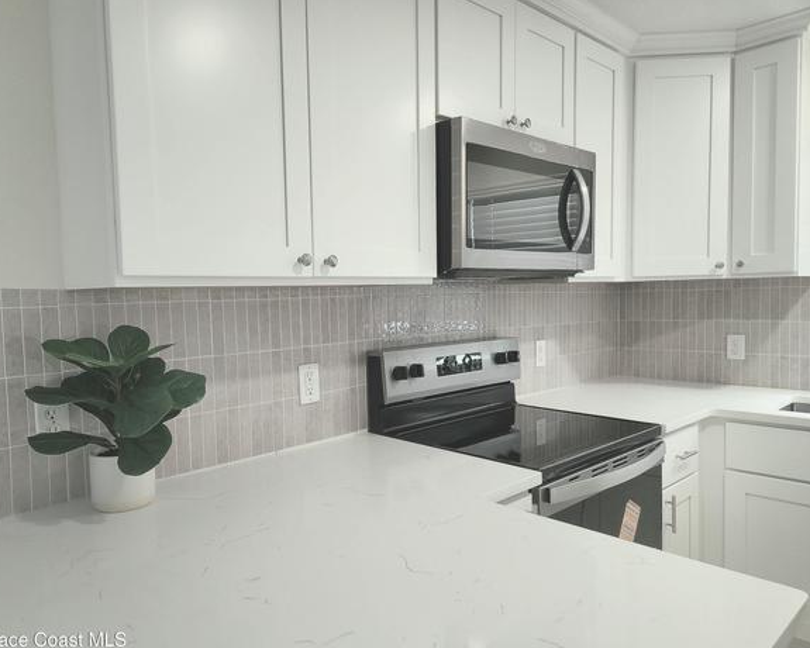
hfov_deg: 67.9
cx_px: 362
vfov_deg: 56.8
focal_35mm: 25
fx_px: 599
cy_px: 332
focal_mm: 5.4
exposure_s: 1/60.2
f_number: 1.8
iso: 100
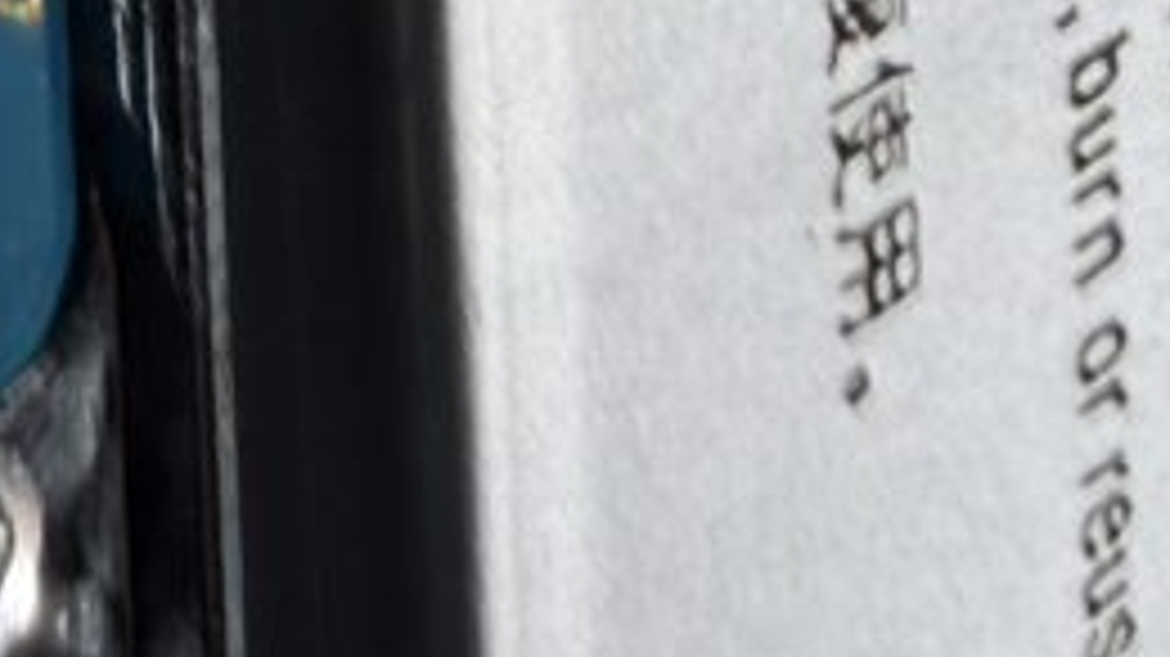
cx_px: -225
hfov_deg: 19.6
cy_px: -1557
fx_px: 3194
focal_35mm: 103
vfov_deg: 8.7
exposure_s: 1/697
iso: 40
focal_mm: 2.22
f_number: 2.2
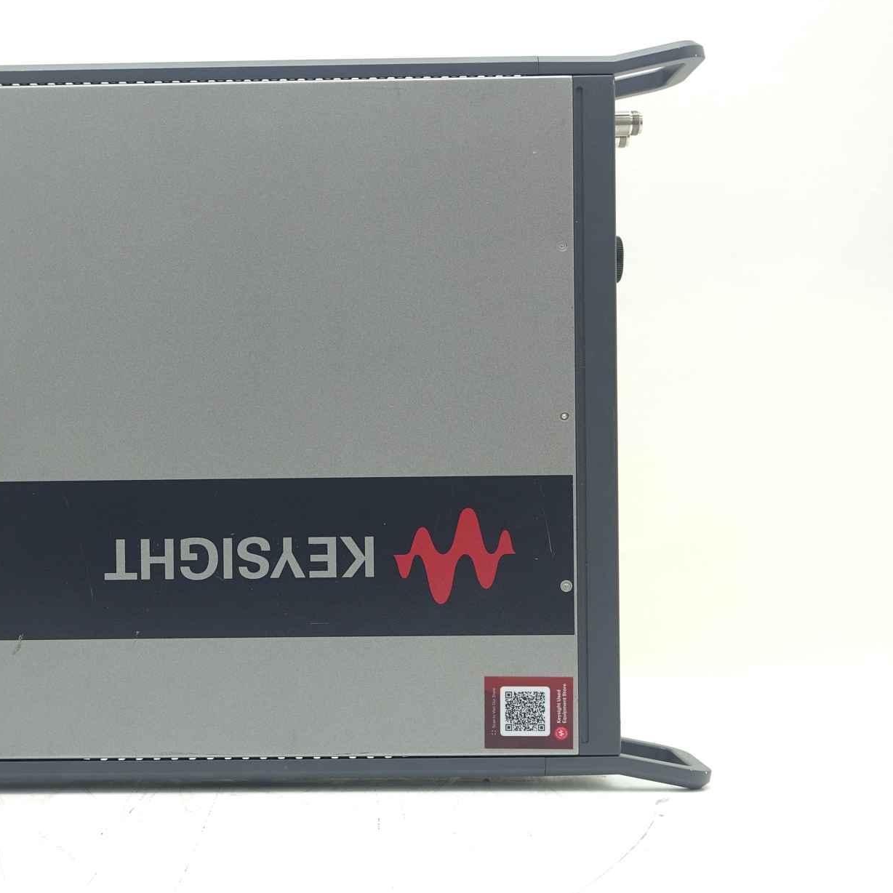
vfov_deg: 33.4
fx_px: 1489
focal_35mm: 51
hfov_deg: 33.0
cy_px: 475
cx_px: 271
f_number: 3.2
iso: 100
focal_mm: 13.16
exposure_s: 1/15
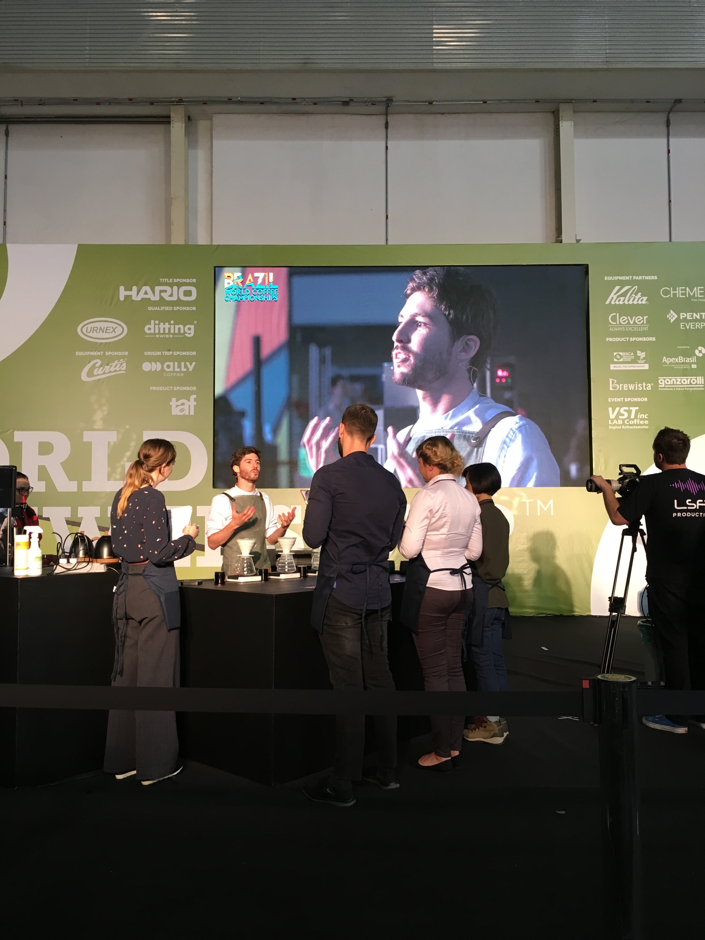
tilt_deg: +2.6
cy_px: 470
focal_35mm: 29
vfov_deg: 61.7
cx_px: 352
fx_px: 787
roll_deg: +0.5
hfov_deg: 48.2
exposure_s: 1/30
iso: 80
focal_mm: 4.15
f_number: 2.2
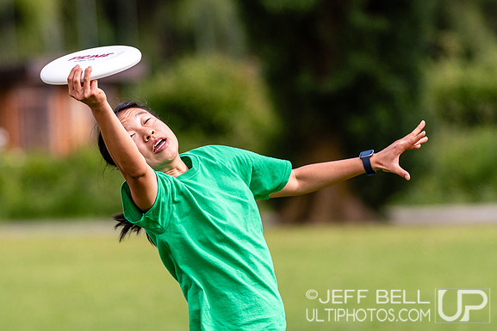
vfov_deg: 3.3
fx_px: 5675
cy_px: 165
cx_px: 205
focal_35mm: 411
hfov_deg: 5.0
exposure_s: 1/2000
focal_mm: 200
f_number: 3.2
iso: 400
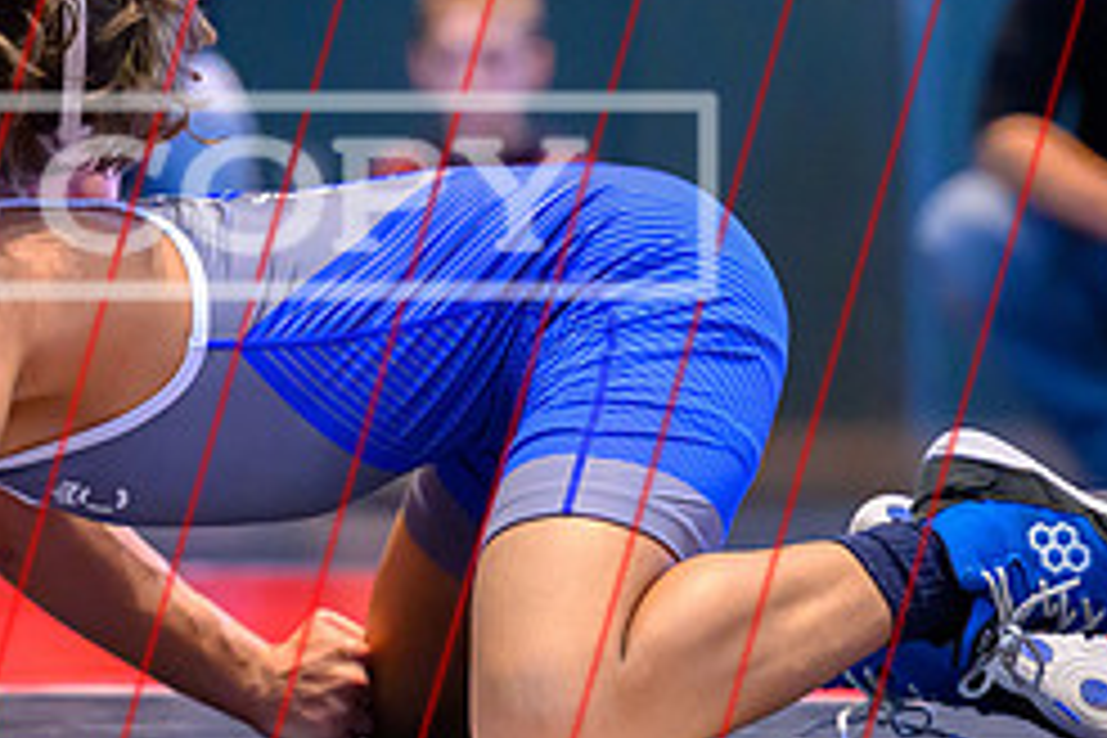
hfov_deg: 5.7
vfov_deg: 3.8
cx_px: -254
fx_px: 11069
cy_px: 288
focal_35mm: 360
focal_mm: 125
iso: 6400
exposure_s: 1/640
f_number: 2.8
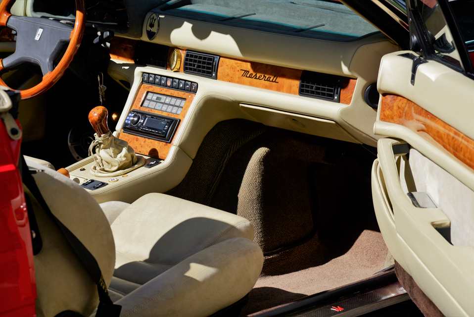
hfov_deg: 17.1
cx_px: 237
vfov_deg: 11.4
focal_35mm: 120
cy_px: 158
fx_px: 1581
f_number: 8
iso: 125
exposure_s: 1/320
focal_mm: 120
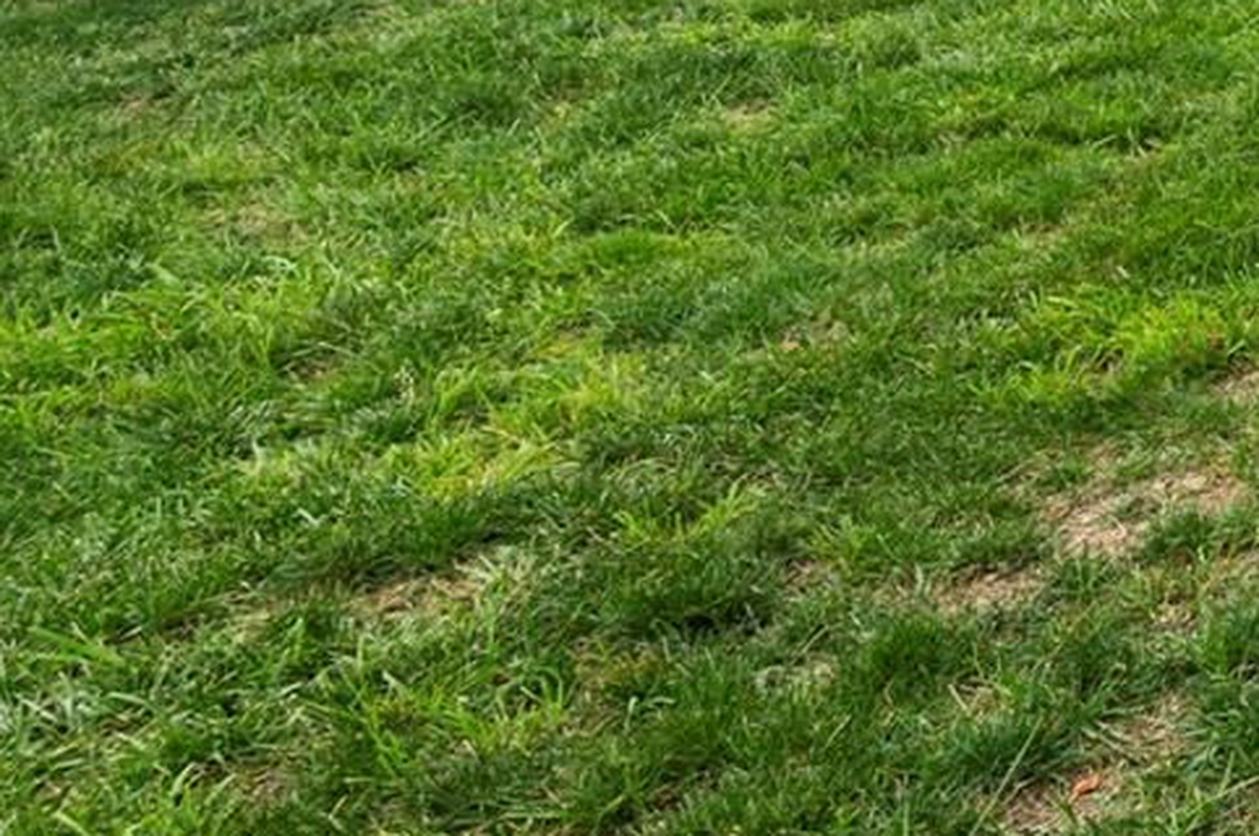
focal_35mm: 68
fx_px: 2375
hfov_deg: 18.4
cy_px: -588
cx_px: 2565
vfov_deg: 17.0
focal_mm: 16
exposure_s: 1/200
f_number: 14
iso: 1000
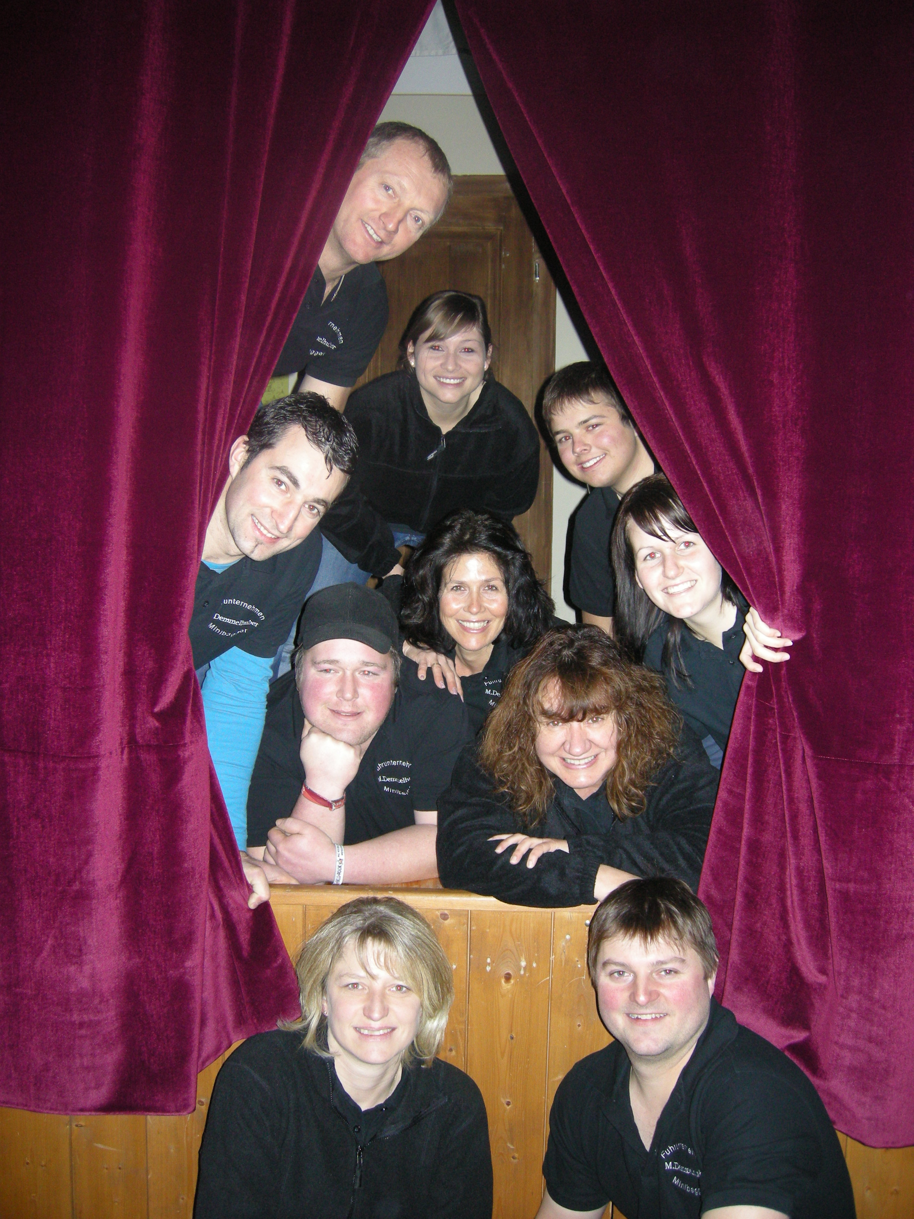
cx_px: 457
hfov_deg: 39.7
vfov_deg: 51.4
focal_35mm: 36
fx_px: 1267
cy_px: 610
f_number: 2.7
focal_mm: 7.5
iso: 232
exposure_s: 1/60
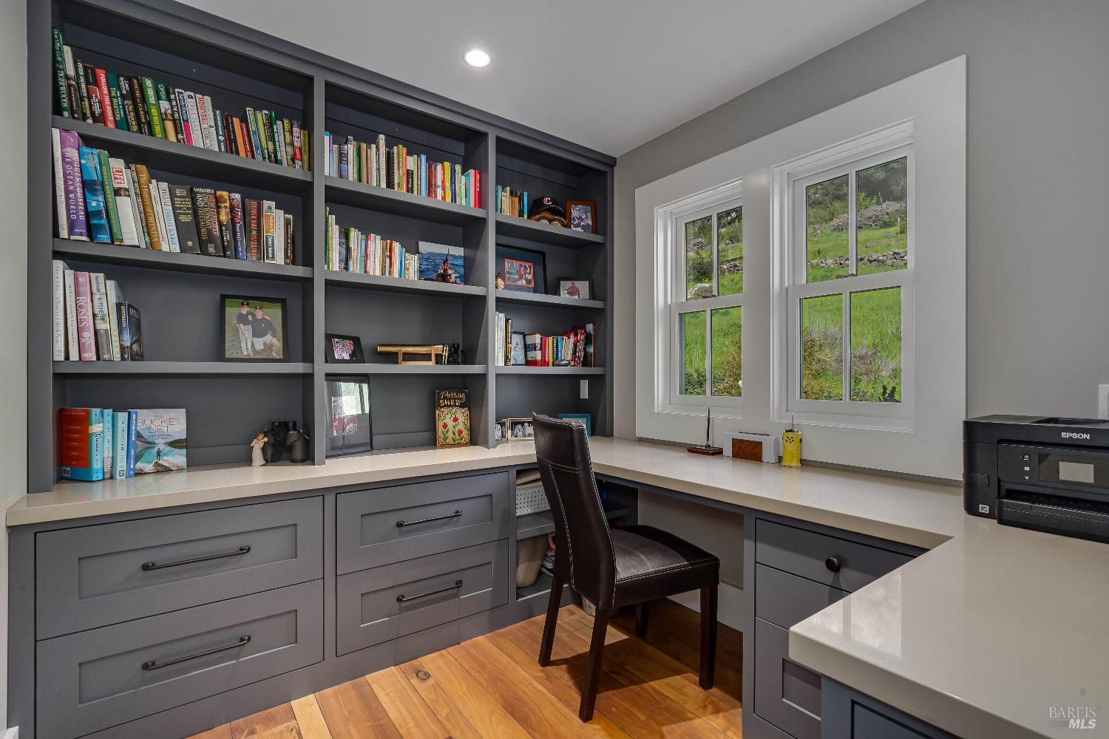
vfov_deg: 73.7
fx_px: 493
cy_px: 370
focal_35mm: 16
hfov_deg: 96.7
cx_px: 554
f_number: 11
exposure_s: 1/125
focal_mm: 16
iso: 320
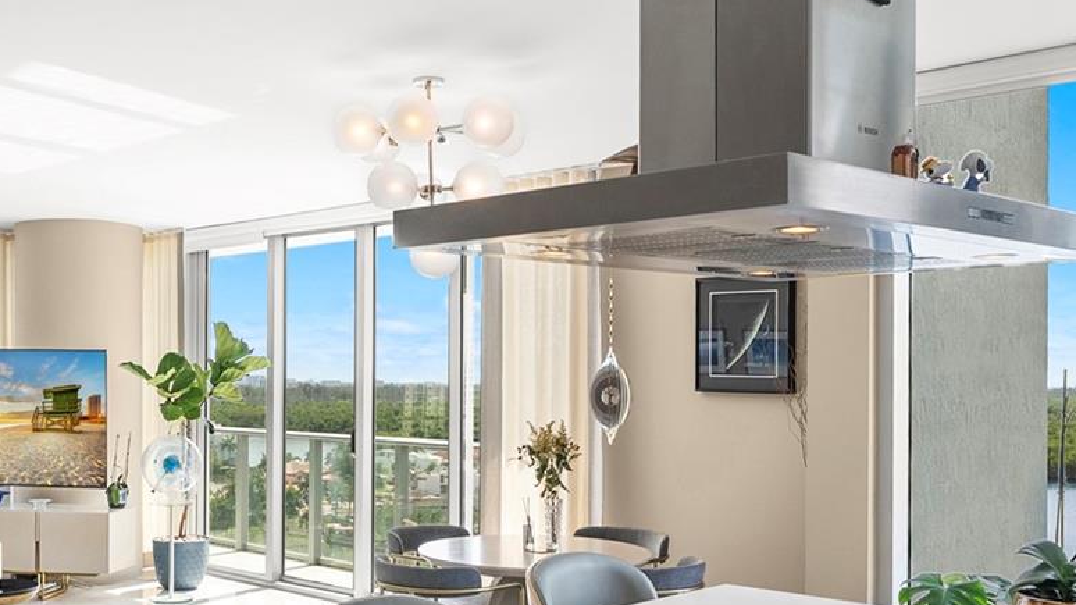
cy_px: 498
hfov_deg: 51.0
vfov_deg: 29.6
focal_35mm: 39
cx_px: 398
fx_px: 1112
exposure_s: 1/160
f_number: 8
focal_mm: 18
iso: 400
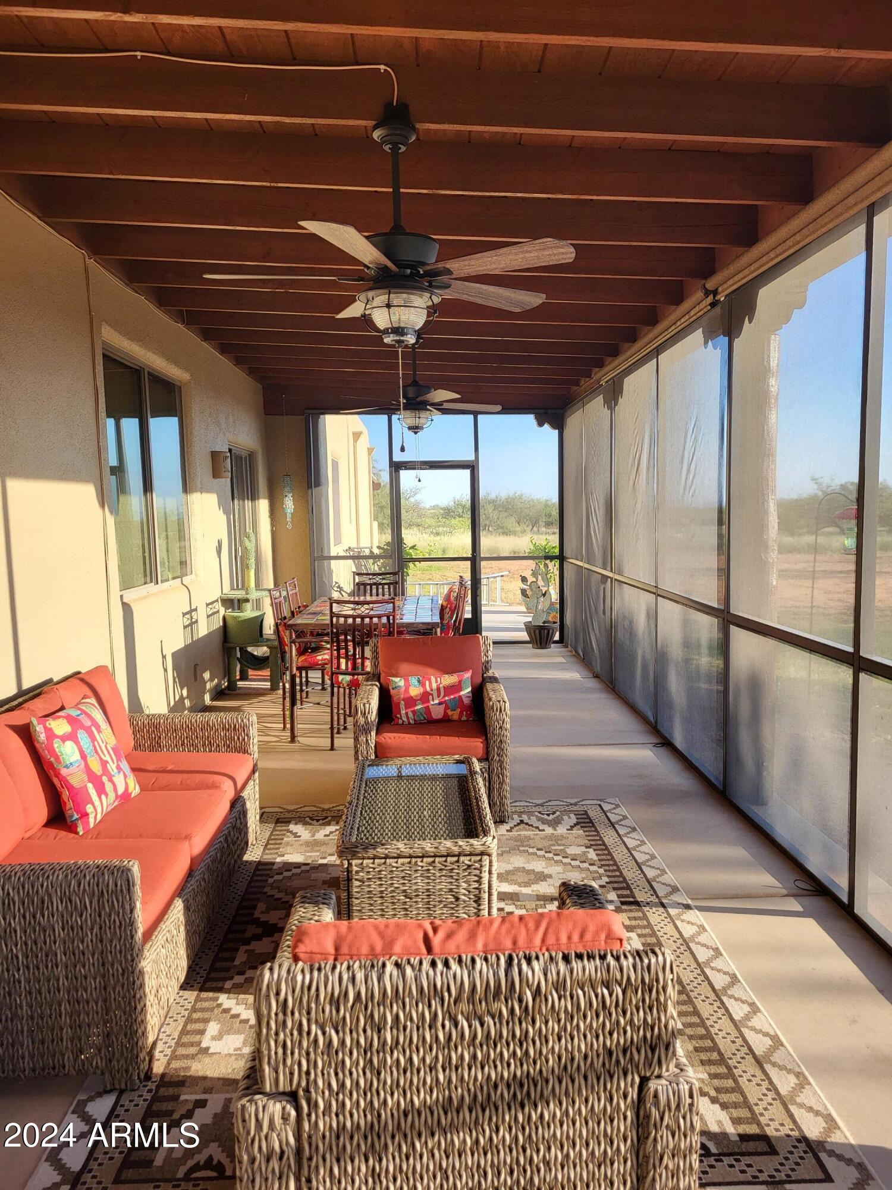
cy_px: 595
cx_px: 446
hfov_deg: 53.1
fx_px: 893
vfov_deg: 67.3
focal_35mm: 26
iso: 40
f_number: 1.8
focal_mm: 5.4
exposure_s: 1/250
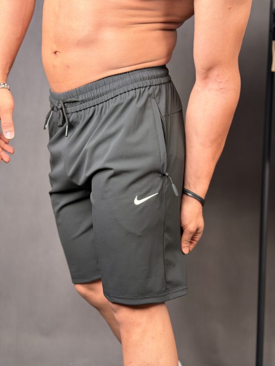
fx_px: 508
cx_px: 138
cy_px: 183
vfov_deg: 39.7
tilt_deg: -3.3
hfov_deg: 30.3
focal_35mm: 48
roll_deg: -0.4
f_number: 1.78
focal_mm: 6.76
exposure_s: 1/100
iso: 125
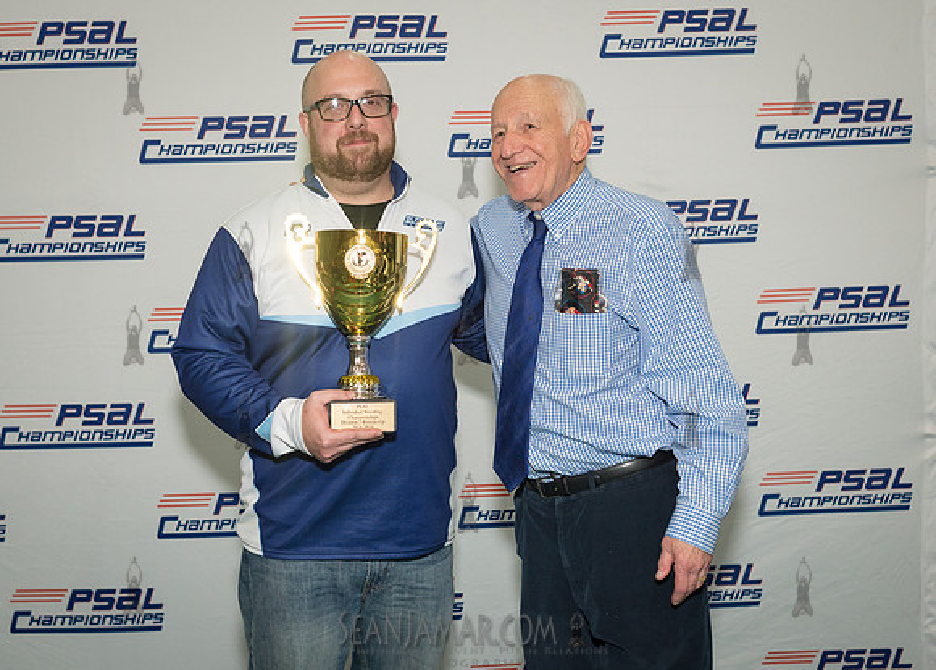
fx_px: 1264
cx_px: 433
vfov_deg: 29.7
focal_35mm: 48
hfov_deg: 40.6
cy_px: 322
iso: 1600
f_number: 5
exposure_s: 1/250
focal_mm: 35
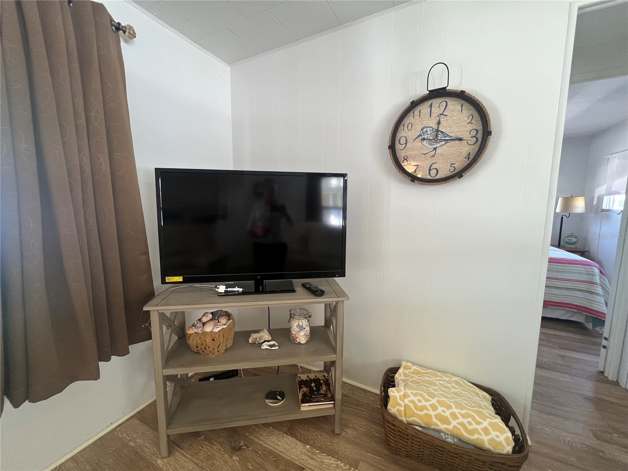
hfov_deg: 106.2
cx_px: 314
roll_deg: -0.6
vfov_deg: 89.9
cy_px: 236
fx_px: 236
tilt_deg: -7.2
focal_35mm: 13
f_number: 1.8
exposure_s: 1/60
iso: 200
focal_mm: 1.57
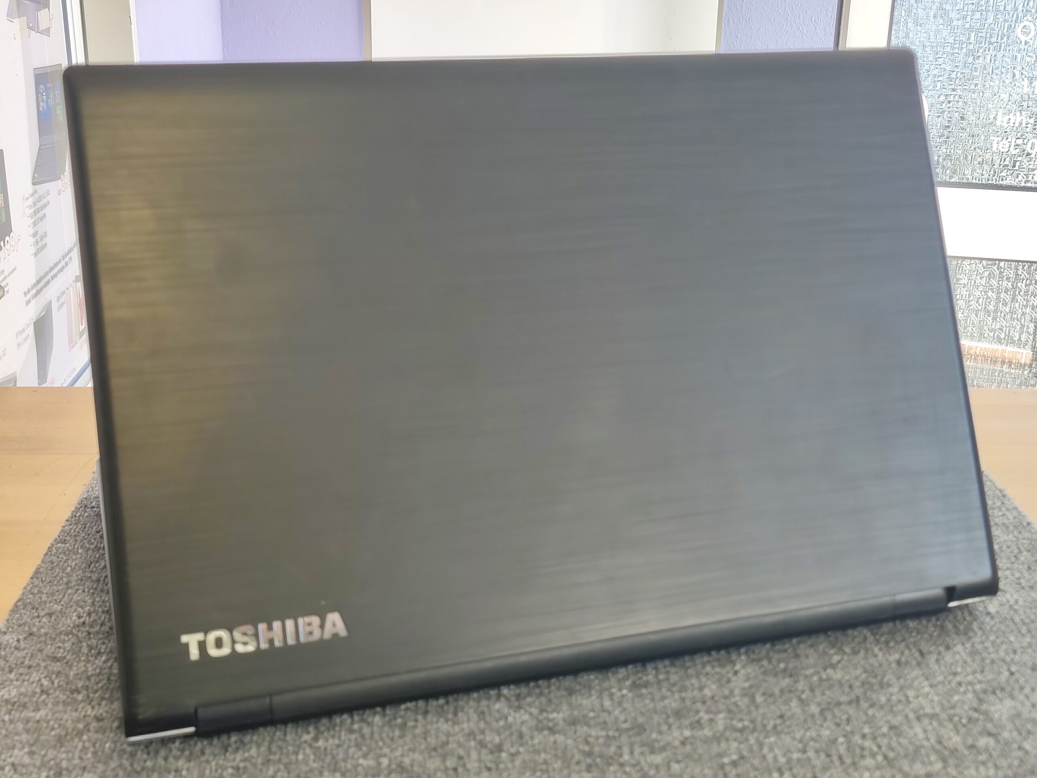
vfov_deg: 31.5
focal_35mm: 46
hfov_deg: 41.2
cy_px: 389
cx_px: 518
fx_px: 1378
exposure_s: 1/60.2
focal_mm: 6.07
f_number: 1.7
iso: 160
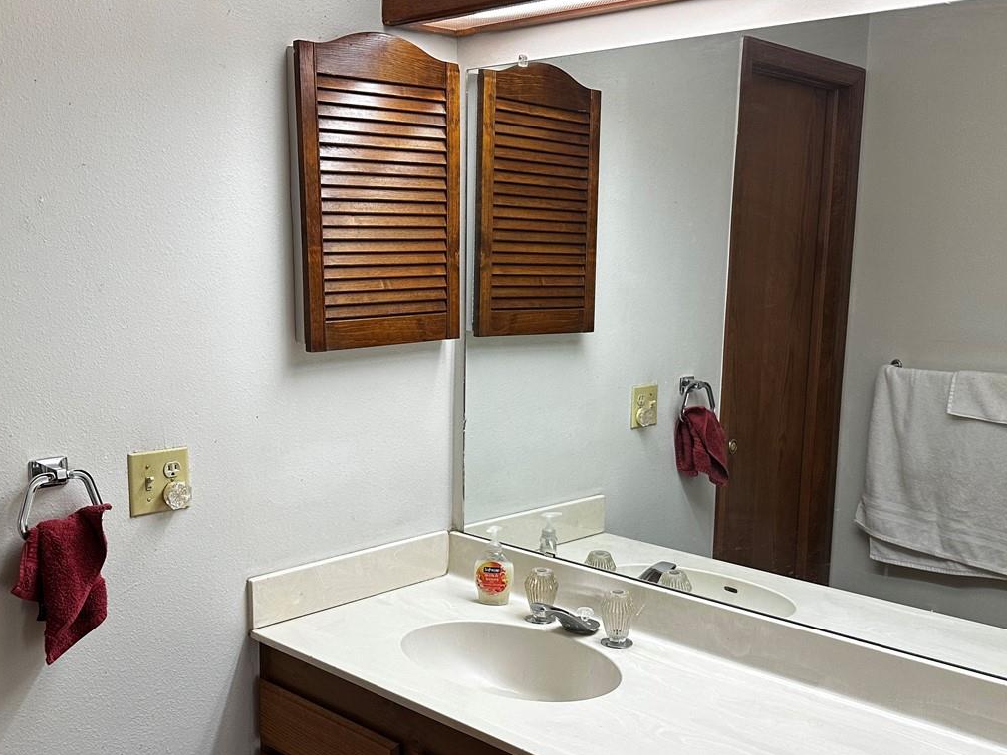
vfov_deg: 37.6
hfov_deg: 49.0
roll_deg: -0.6
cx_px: 482
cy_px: 431
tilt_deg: -9.6
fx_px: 1105
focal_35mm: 38
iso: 160
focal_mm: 6.86
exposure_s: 1/120
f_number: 1.78
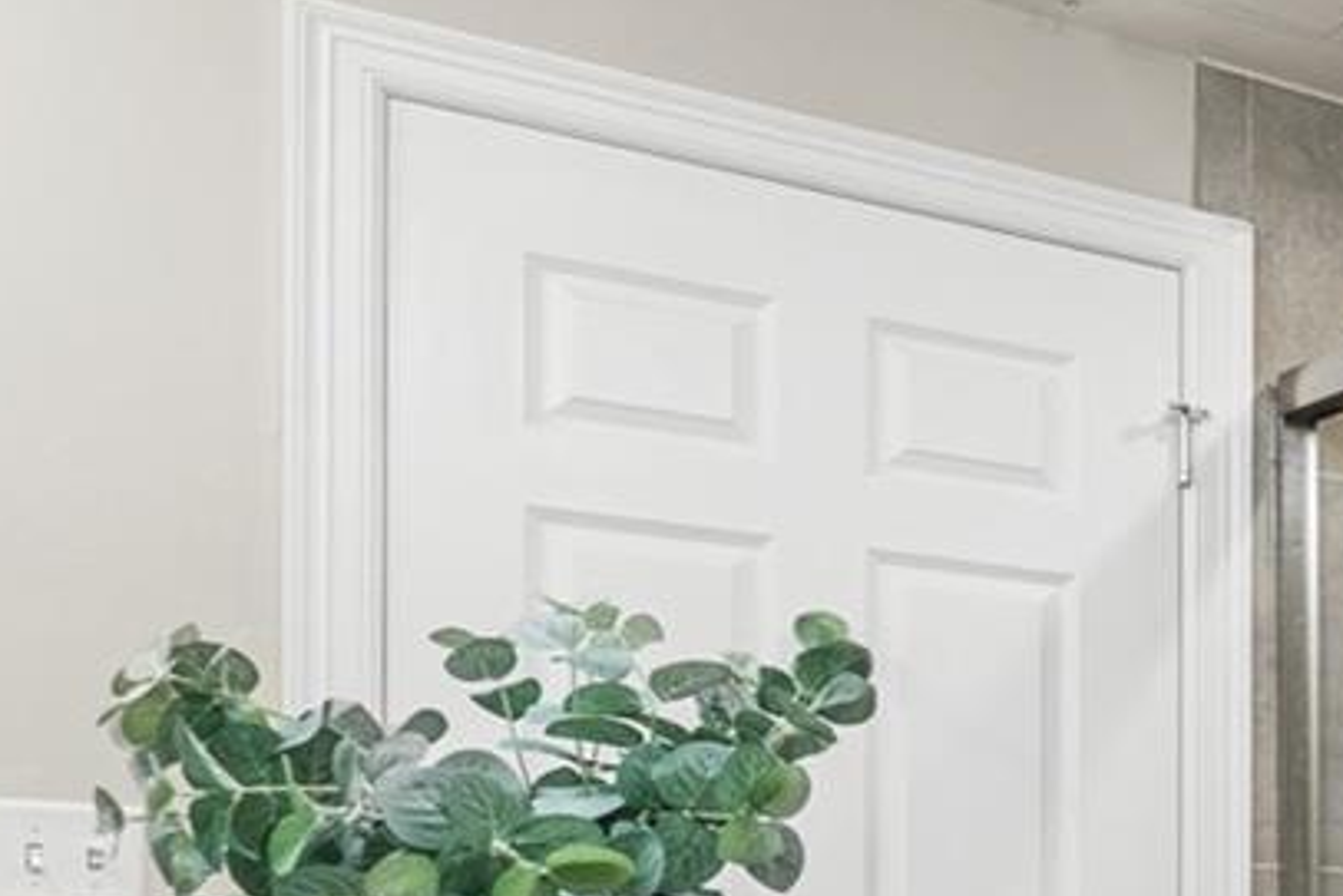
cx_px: 2610
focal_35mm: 63
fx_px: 2351
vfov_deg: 20.5
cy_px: 1008
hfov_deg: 19.7
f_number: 8
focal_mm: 16
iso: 400
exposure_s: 1/2.5
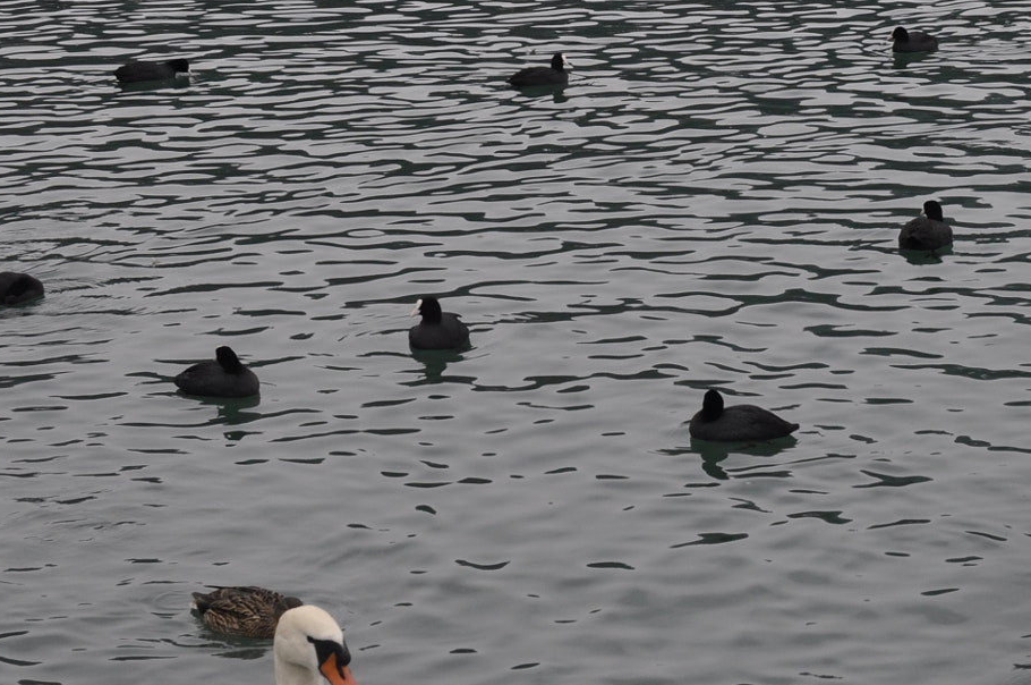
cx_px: 930
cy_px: 366
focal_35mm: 118
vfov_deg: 11.6
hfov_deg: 17.1
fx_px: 3378
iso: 200
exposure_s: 1/250
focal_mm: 35
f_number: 8
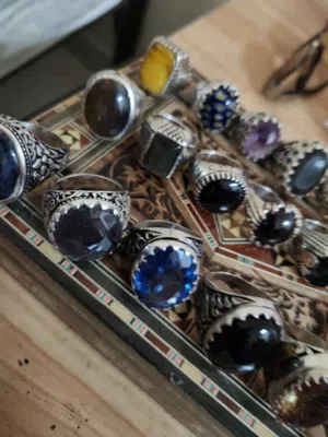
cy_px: 218
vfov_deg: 73.9
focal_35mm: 23
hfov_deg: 58.9
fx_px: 291
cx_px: 164
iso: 1250
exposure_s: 1/25
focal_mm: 5.4
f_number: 1.8
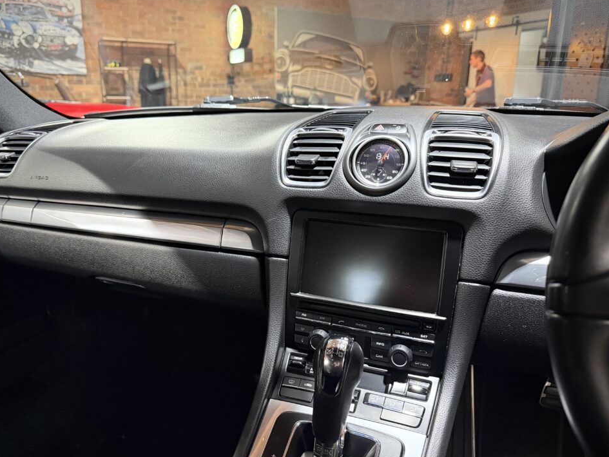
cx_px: 282
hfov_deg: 67.2
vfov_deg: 53.1
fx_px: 457
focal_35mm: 26
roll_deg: -0.6
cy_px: 228
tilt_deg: -15.1
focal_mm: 6.76
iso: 800
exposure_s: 1/50
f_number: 1.78
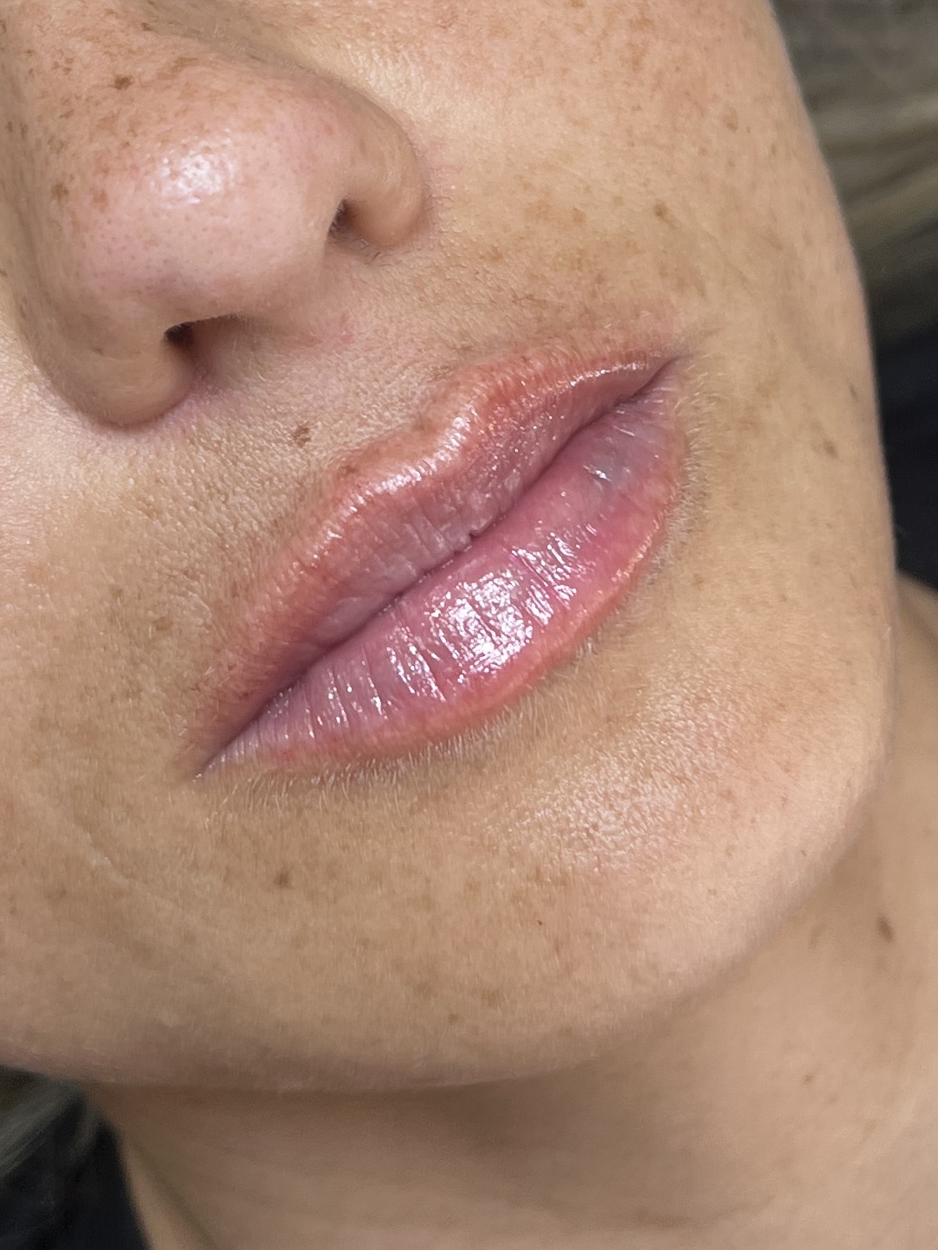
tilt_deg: -77.3
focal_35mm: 26
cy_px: 625
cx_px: 469
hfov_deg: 53.1
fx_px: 939
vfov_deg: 67.3
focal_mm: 5.7
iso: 50
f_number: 1.5
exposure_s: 1/120
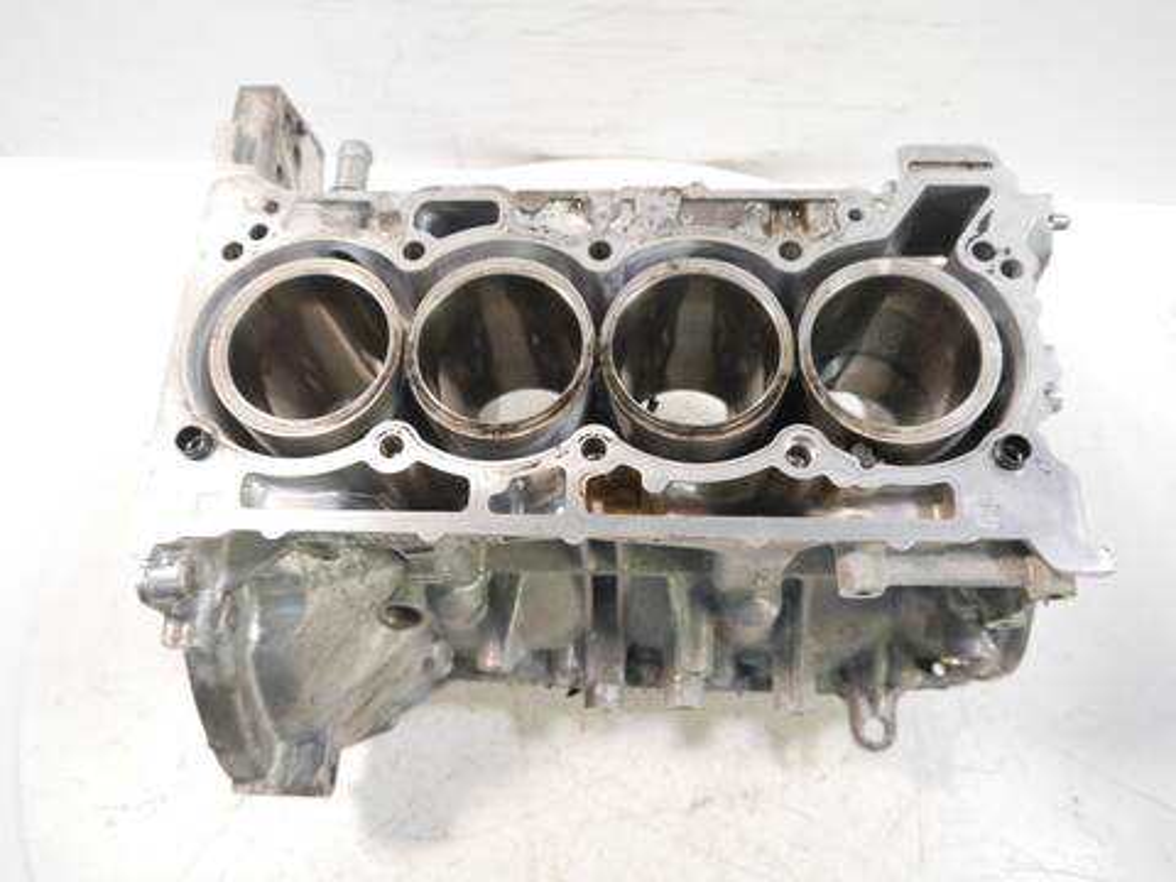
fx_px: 951
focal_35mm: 28
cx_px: 588
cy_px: 441
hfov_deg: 63.4
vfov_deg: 49.7
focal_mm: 14
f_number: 3.5
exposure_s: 1/60
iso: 1000
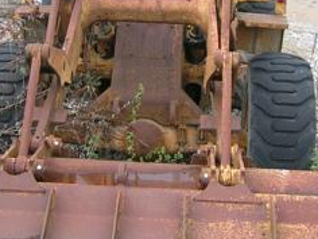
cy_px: 68
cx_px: 164
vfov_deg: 15.5
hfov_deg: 20.7
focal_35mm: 95
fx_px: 873
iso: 50
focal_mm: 5.4
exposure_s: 1/129
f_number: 2.8
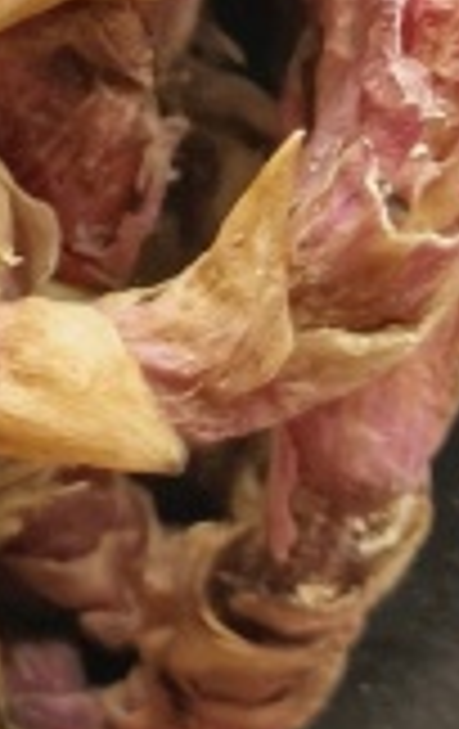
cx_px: -544
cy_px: -412
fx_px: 3743
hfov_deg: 6.7
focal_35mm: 188
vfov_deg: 10.7
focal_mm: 6.98
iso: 2500
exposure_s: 1/216
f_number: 4
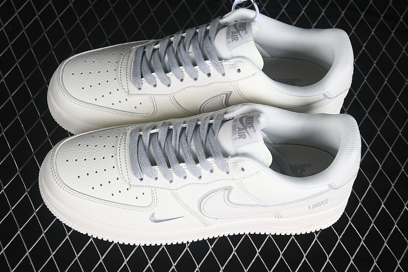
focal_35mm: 75
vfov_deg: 18.2
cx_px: 204
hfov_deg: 27.0
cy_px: 136
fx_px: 850
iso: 160
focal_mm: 50
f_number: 7.1
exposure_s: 1/80
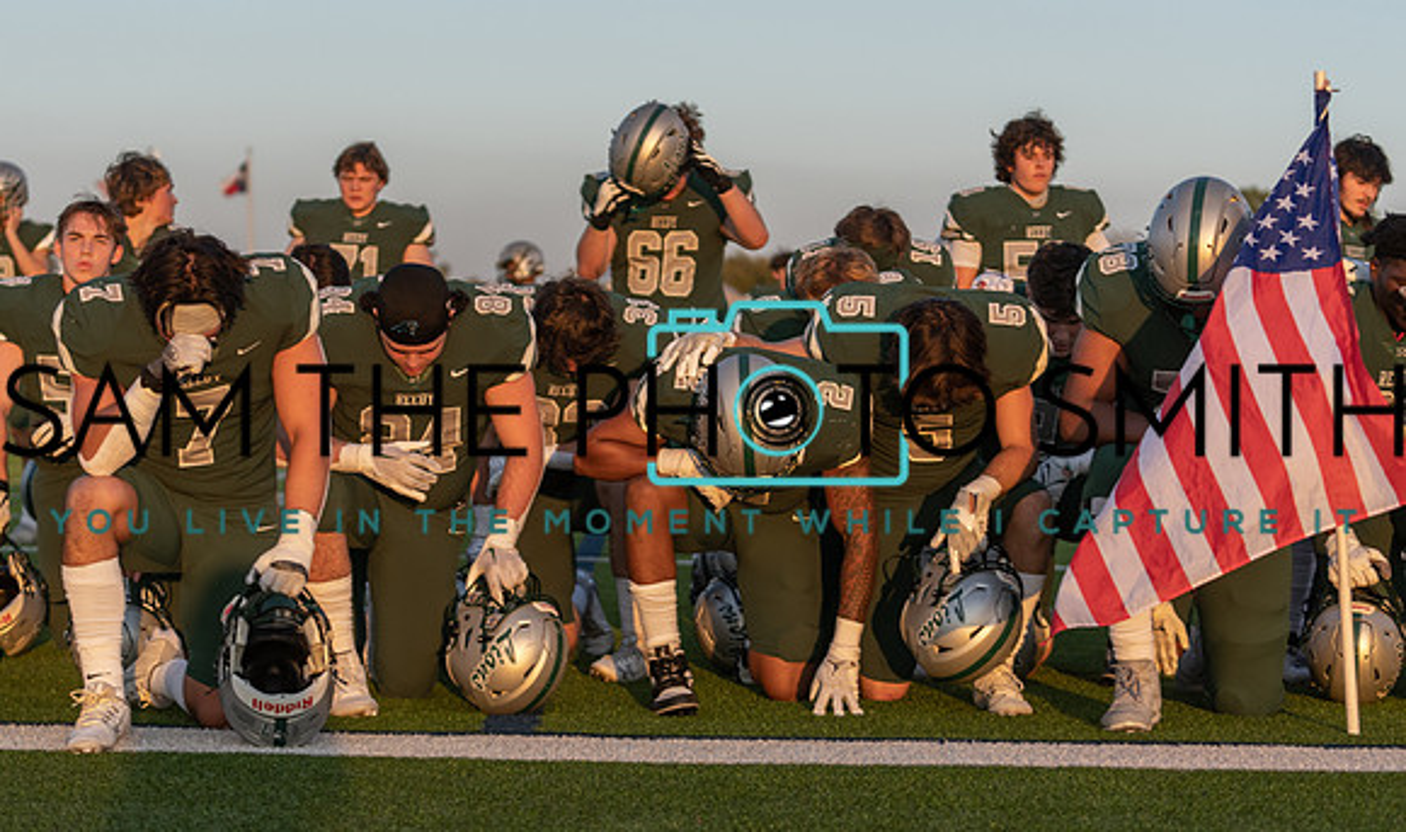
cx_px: 570
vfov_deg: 14.2
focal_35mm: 89
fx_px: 3344
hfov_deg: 23.7
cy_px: 431
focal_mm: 70
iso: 320
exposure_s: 1/1600
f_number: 2.8
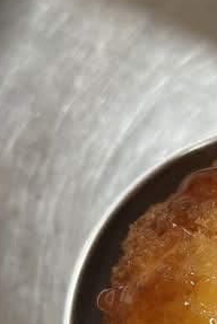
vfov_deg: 26.3
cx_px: 285
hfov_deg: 18.4
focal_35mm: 69
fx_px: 622
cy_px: 381
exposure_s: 1/50
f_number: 1.6
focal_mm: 5.1
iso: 80
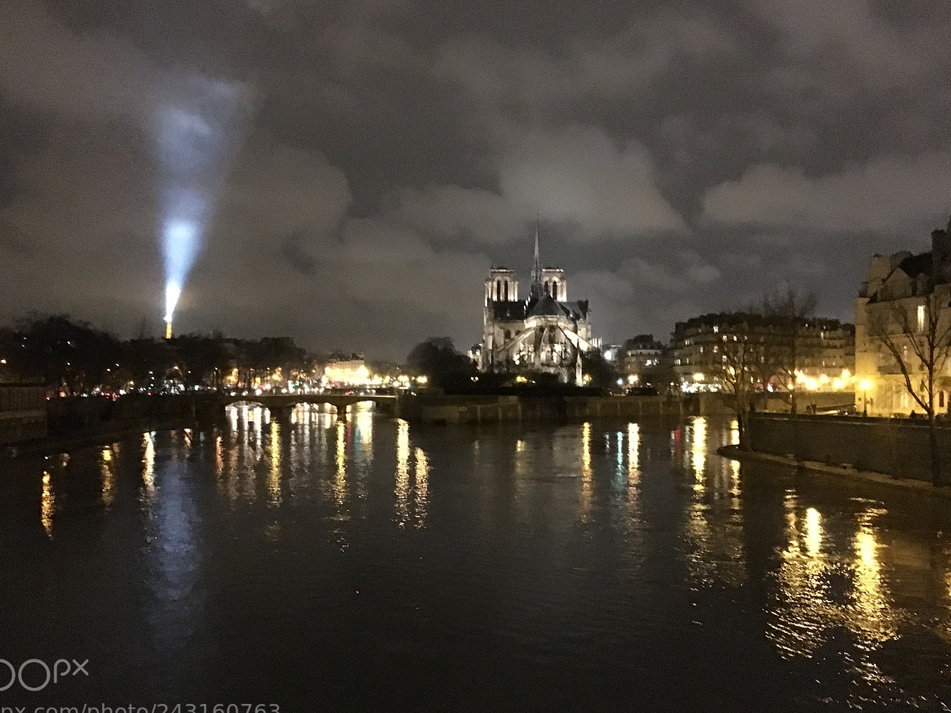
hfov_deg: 54.0
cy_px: 349
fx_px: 934
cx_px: 473
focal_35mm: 34
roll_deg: -0.2
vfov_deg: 41.8
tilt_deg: +1.7
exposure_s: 1/17
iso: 1600
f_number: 2.2
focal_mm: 4.15
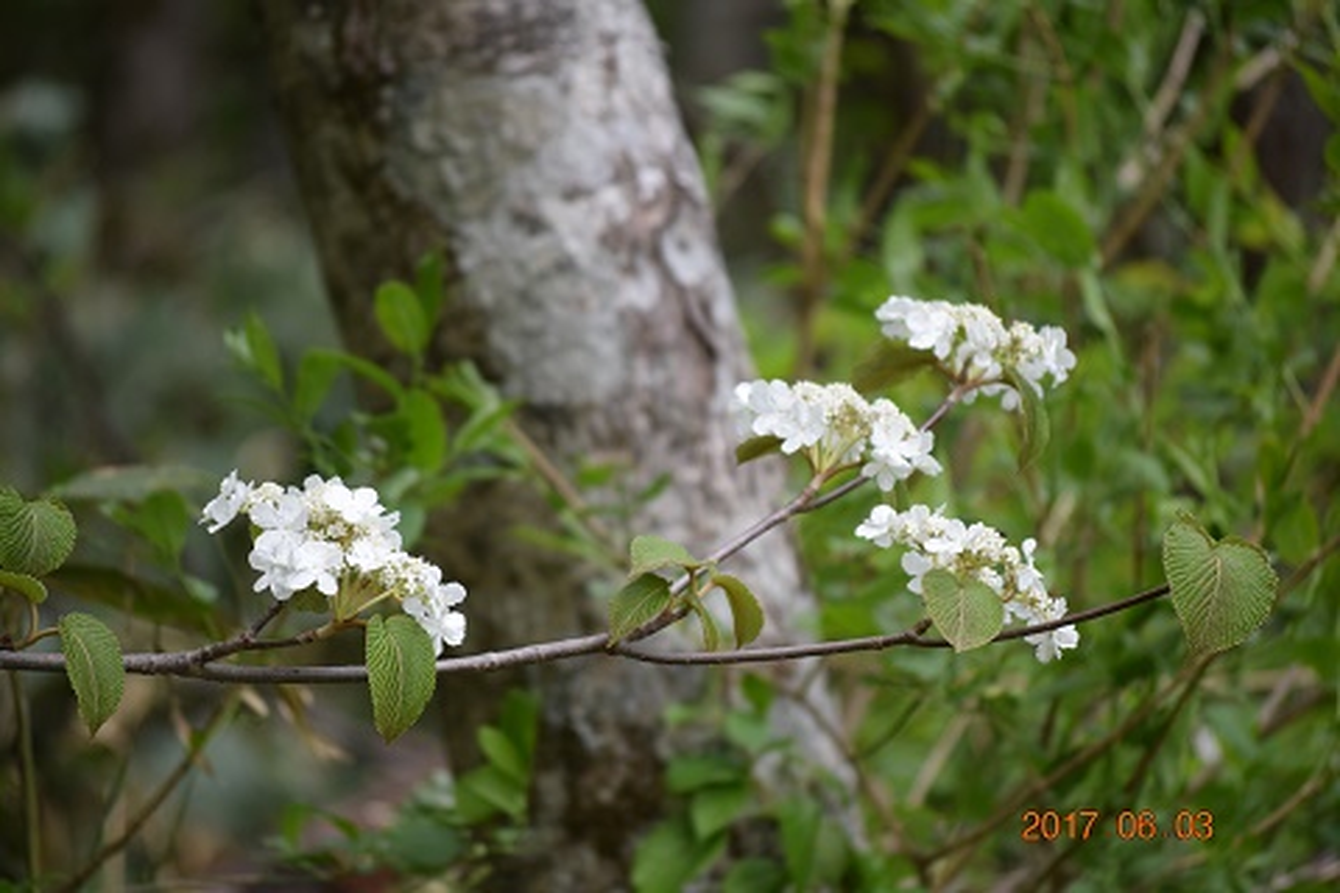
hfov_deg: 10.2
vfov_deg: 6.8
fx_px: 7537
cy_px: 446
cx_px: 670
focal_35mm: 202
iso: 400
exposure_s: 1/500
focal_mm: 135
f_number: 5.6
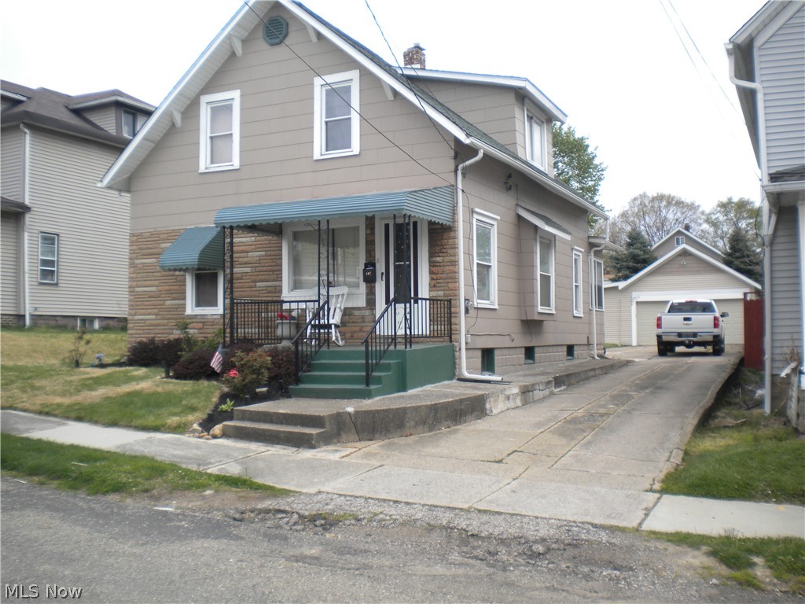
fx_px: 814
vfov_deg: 40.7
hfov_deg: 52.6
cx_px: 402
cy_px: 302
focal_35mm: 35
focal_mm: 6.3
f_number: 4.6
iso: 80
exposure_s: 1/228
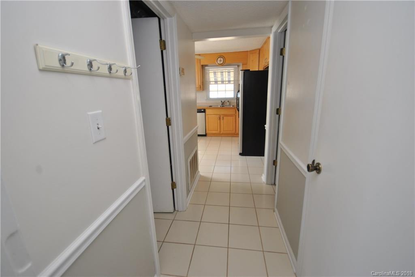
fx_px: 173
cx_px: 208
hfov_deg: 100.4
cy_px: 138
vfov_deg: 77.4
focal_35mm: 15
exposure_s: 1/60
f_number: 4
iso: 200
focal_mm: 10
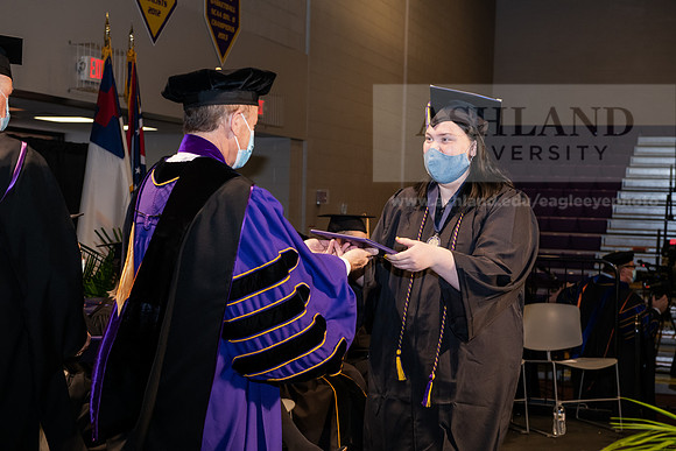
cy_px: 226
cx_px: 338
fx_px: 1164
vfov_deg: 21.9
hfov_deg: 32.4
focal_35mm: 62
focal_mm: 62
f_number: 6.3
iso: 1600
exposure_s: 1/200
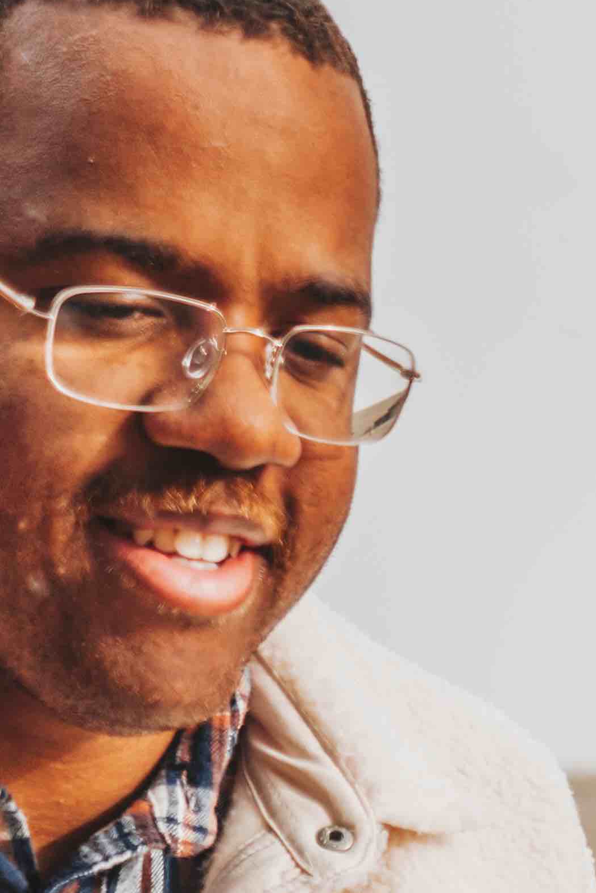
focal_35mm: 243
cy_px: 1675
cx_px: 1144
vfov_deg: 8.1
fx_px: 6031
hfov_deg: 5.5
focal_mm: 48
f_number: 4
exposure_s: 1/250
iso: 100
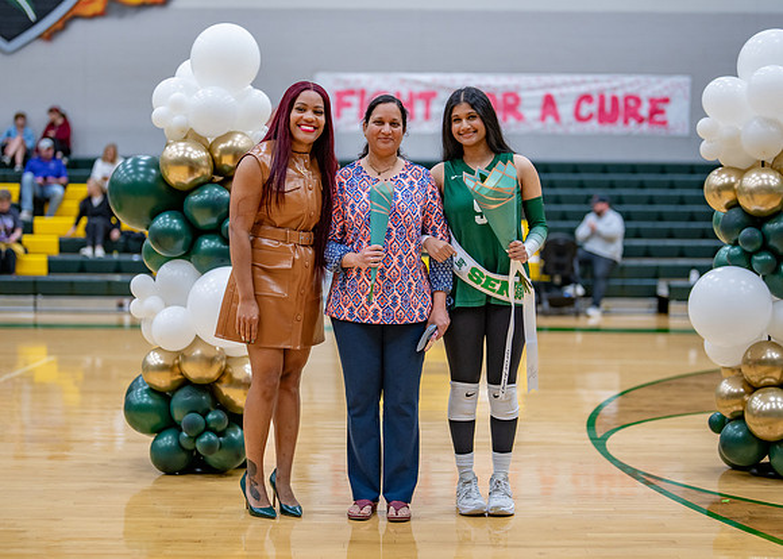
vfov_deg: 22.2
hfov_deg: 30.8
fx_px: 1423
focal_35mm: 64
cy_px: 266
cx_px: 382
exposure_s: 1/640
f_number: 1.2
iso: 500
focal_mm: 50
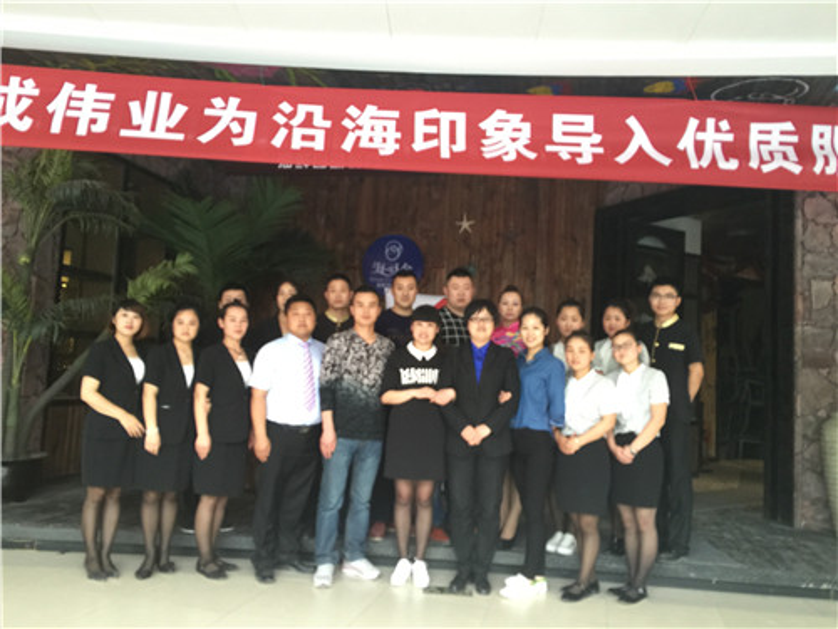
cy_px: 314
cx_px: 419
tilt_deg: +3.1
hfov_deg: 61.7
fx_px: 702
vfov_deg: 48.2
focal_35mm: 29
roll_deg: -3.2
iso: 80
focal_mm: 4.15
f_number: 2.2
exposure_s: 1/17
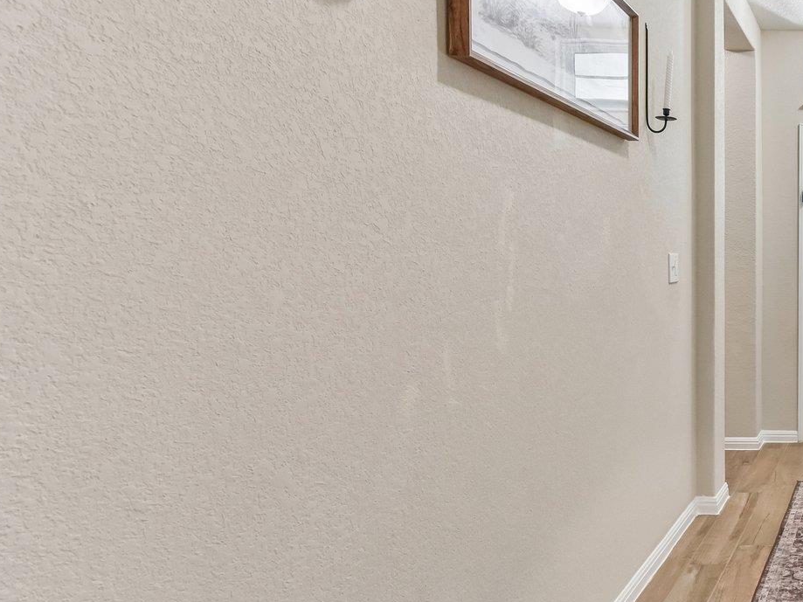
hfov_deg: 45.2
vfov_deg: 46.8
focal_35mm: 30
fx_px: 696
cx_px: 883
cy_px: 292
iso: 800
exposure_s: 1/15
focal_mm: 14
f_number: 8
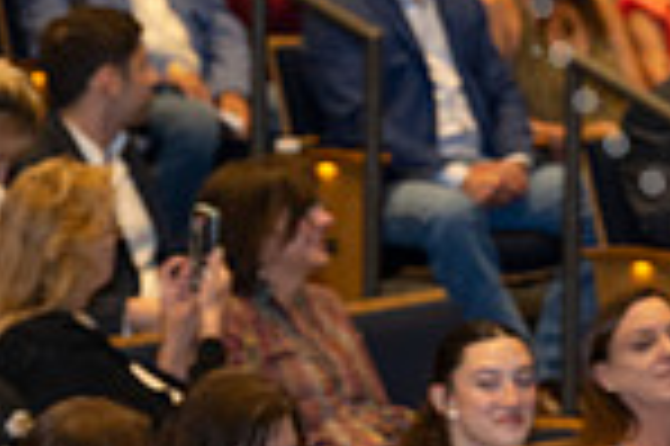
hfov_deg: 7.1
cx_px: 940
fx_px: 5354
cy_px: -128
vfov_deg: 4.7
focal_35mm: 288
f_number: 5
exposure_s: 1/80
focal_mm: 74
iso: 1000
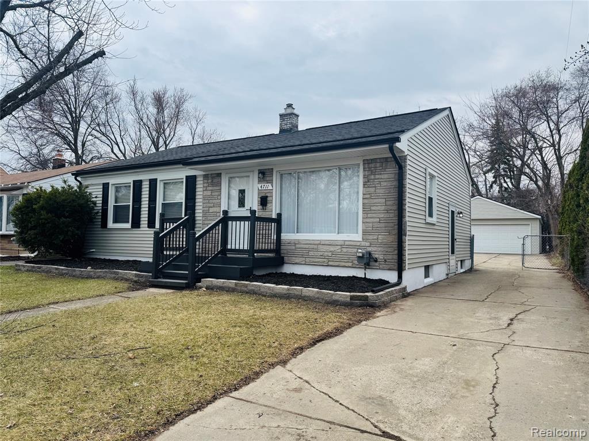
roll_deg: -0.7
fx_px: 408
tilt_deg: +1.9
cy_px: 220
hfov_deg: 71.6
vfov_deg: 56.8
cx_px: 294
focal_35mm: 24
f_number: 1.78
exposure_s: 1/4608
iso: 80
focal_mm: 6.76
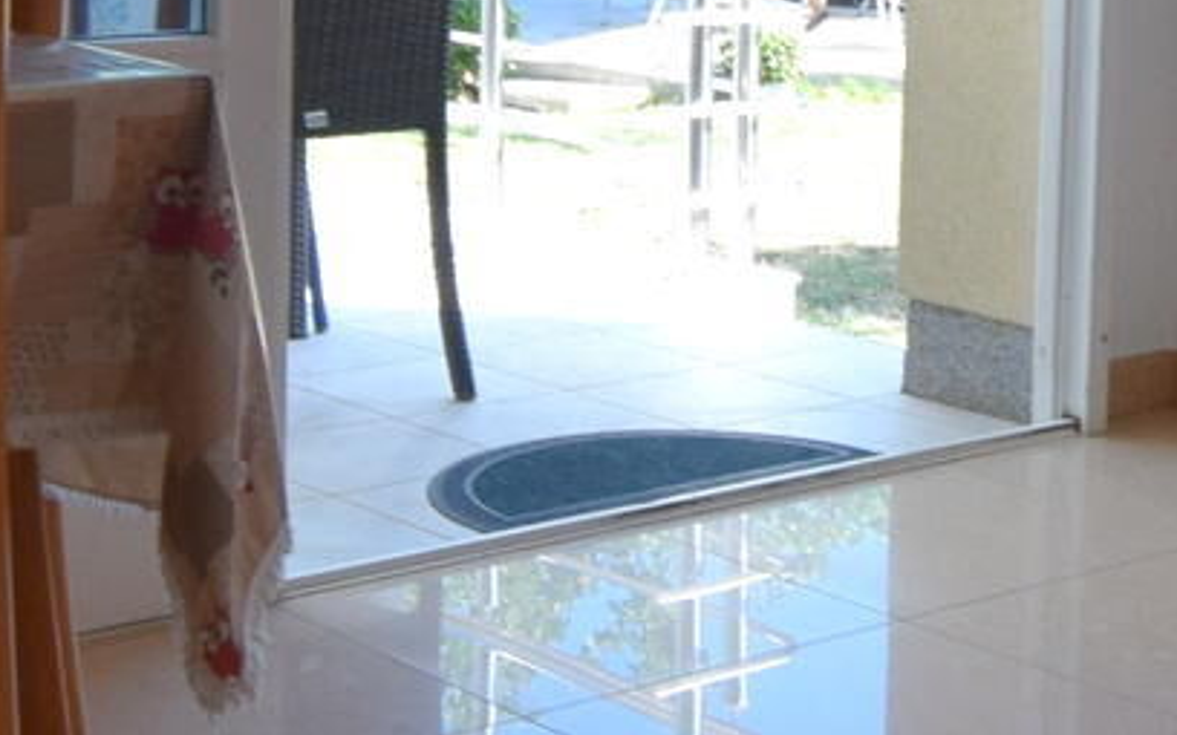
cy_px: -115
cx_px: 808
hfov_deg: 22.9
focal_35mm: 90
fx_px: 2887
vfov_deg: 14.1
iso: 400
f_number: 6.3
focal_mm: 10
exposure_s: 1/160
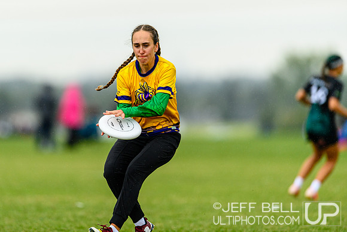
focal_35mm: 504
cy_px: 86
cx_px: 128
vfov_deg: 2.7
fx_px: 4863
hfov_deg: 4.1
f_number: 3.2
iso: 320
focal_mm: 400
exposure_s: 1/1250
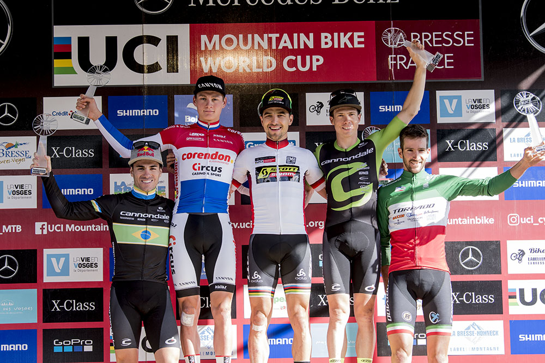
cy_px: 182
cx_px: 272
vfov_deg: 10.6
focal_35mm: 129
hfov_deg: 15.9
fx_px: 1953
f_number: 4.5
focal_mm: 86
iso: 200
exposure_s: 1/250
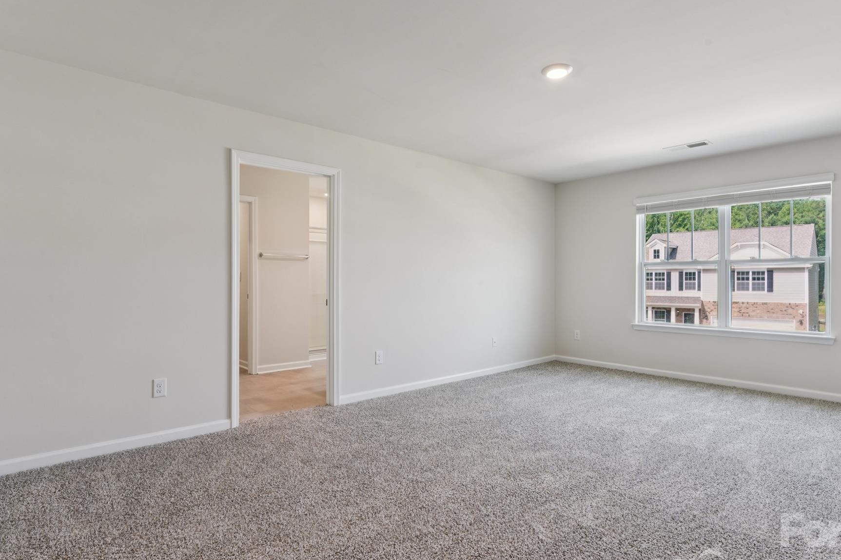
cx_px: 437
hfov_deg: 84.8
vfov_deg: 62.6
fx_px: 460
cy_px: 276
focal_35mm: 20
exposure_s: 1/2.5
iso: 100
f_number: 13
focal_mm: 16.6
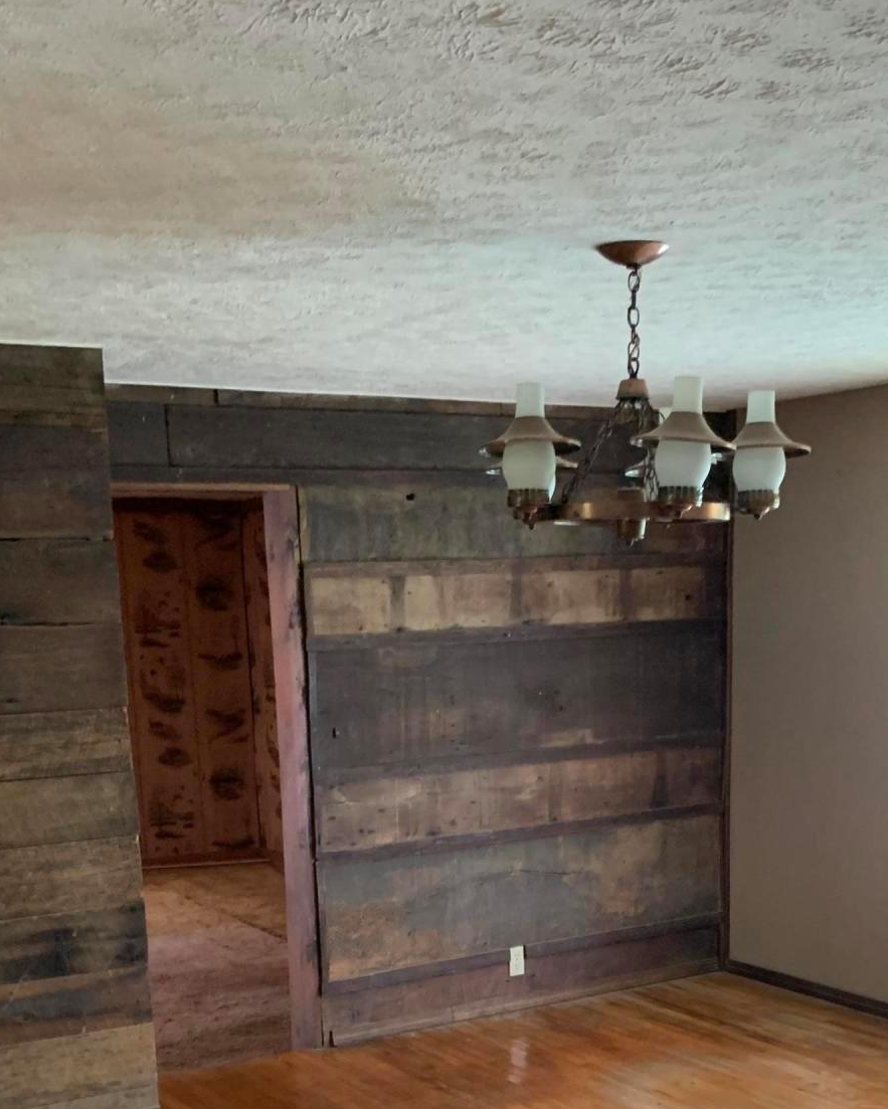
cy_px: 1000
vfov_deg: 37.6
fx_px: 1511
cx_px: 455
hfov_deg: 32.8
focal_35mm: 46
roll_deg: +0.4
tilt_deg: -10.7
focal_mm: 4.25
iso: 400
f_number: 1.8
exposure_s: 1/30
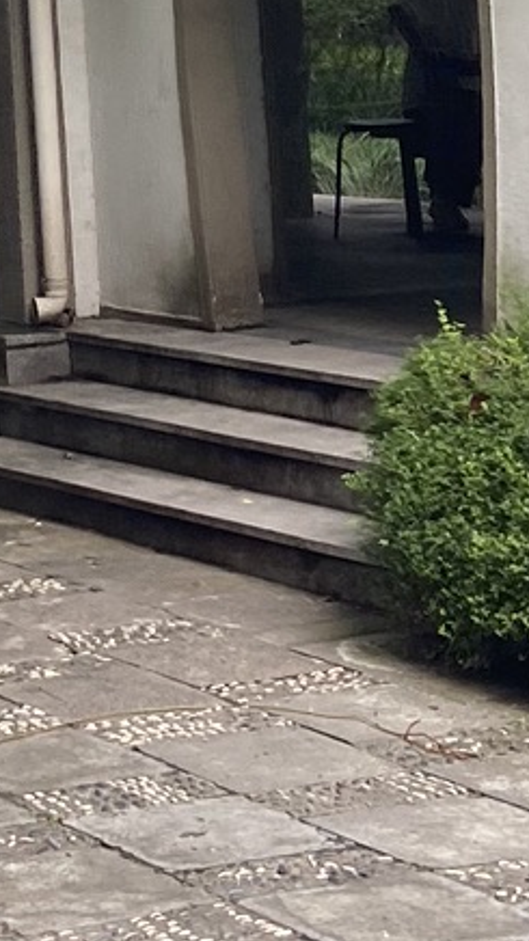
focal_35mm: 130
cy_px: -168
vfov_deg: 15.9
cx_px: -466
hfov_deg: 8.9
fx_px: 3244
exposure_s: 1/274
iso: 32
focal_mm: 4.25
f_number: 1.8
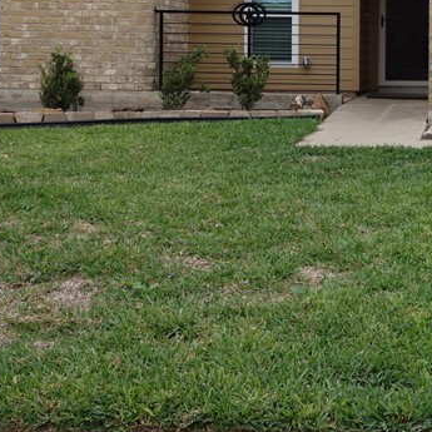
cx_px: 421
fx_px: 1059
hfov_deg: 22.3
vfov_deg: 22.9
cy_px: 125
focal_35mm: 75
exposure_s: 1/100
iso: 125
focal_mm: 10.4
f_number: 4.5
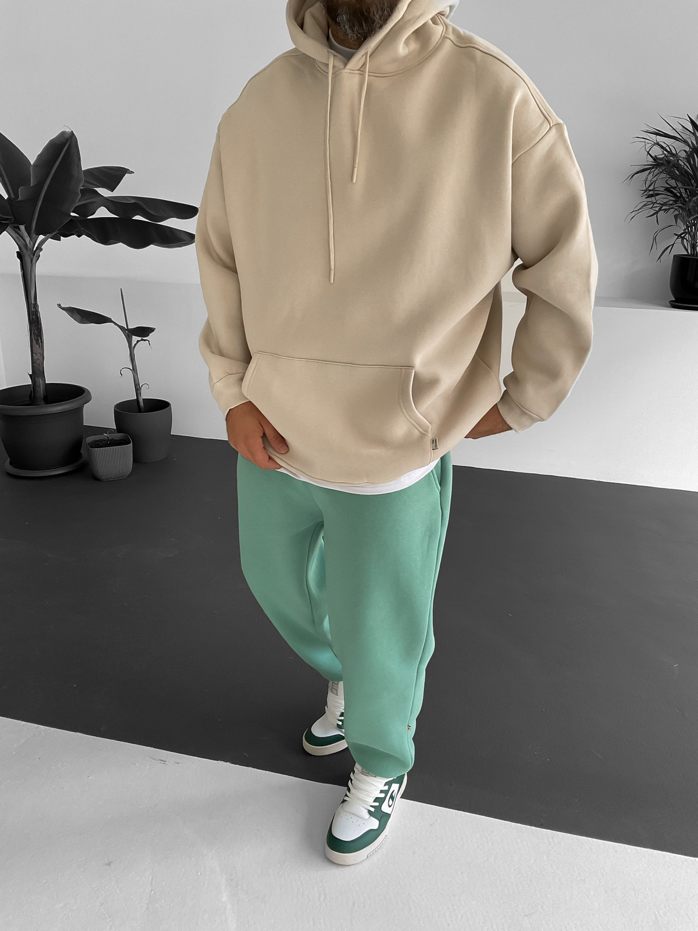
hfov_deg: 48.2
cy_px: 466
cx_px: 349
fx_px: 780
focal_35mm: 29
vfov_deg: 61.7
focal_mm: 3
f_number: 1.8
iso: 64
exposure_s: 1/120
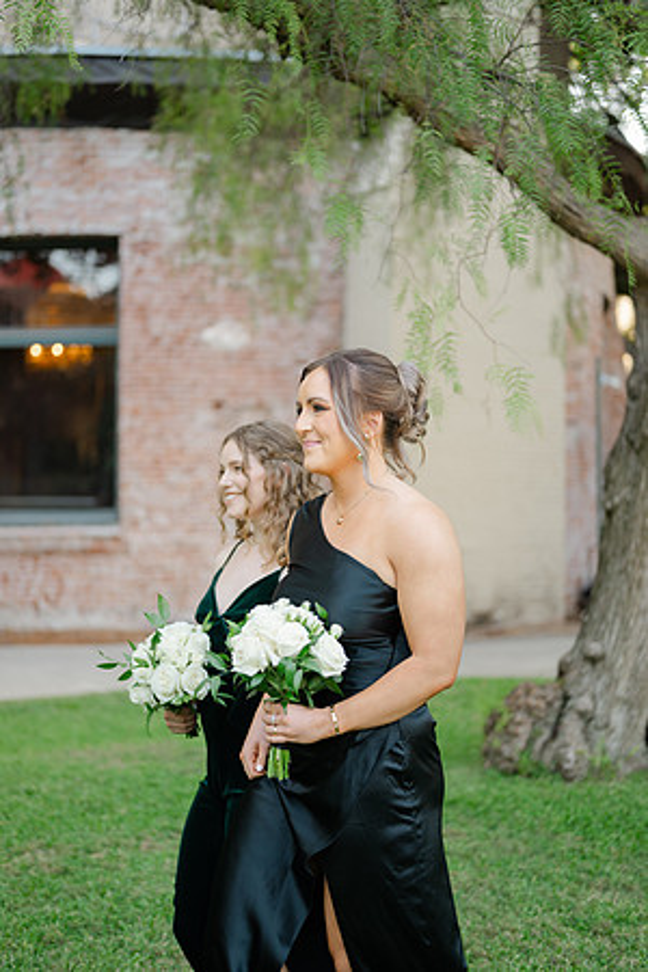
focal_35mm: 50
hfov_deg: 27.0
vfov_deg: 39.6
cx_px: 324
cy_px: 486
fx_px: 1350
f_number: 1.8
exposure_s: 1/320
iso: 100
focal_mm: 50
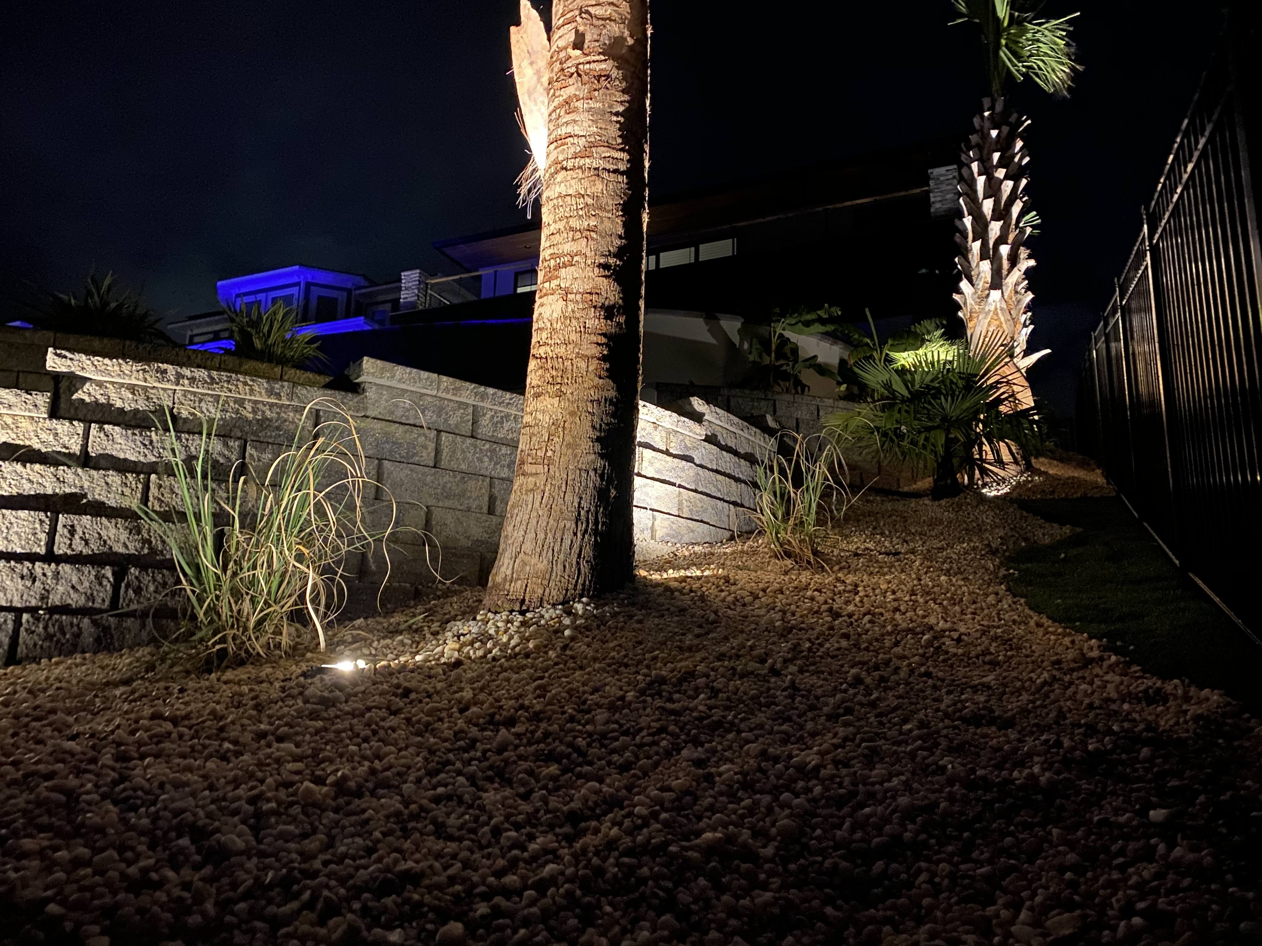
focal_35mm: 26
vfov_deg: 53.1
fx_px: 948
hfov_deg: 67.3
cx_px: 631
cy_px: 473
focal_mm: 4.25
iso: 800
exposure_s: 1/8
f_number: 1.8
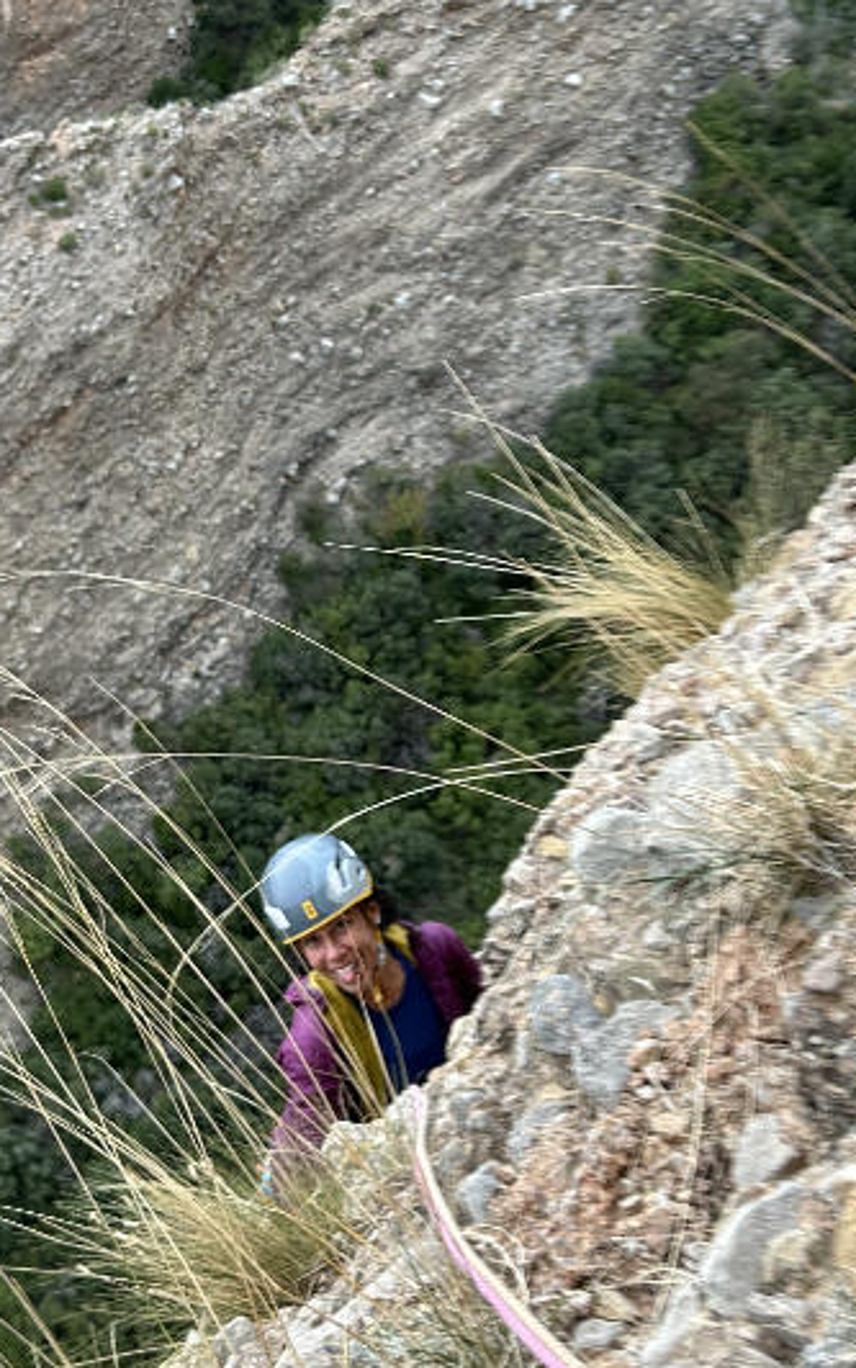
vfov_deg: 38.2
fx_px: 1976
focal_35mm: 53
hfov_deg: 24.2
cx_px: 236
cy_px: 676
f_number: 1.5
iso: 50
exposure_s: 1/526
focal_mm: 5.7
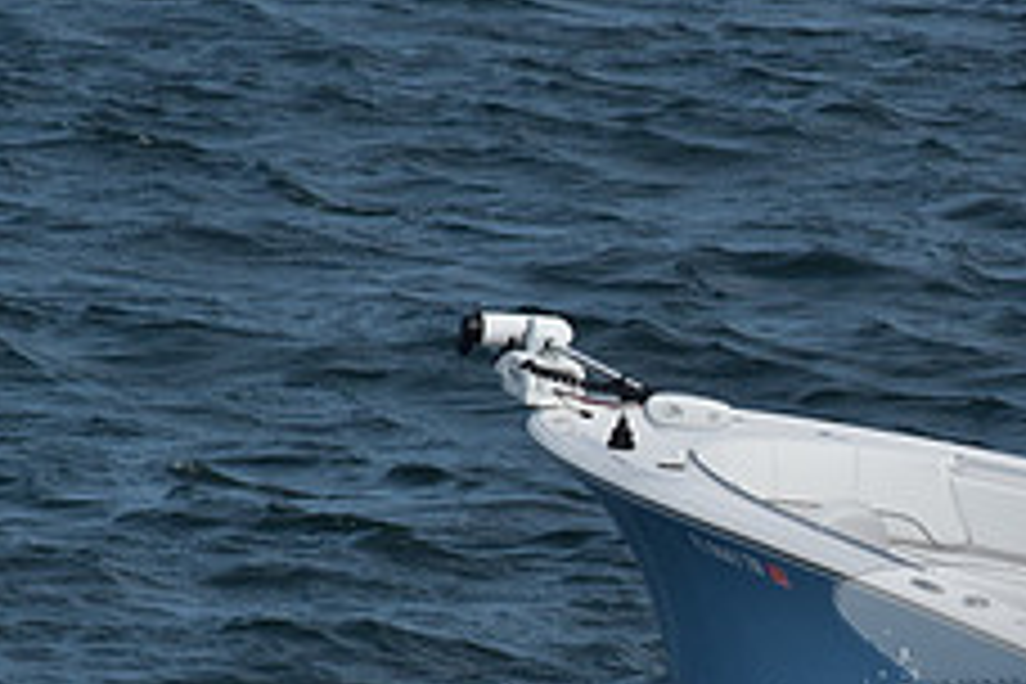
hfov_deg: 2.9
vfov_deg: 1.9
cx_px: 1156
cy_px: 740
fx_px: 20127
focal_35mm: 706
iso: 400
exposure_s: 1/1000
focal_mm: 185
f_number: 13
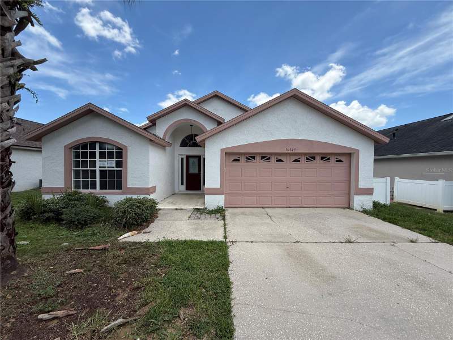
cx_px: 226
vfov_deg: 85.7
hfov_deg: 102.1
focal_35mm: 14
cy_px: 170
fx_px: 183
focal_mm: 2.22
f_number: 2.2
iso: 50
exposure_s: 1/1167
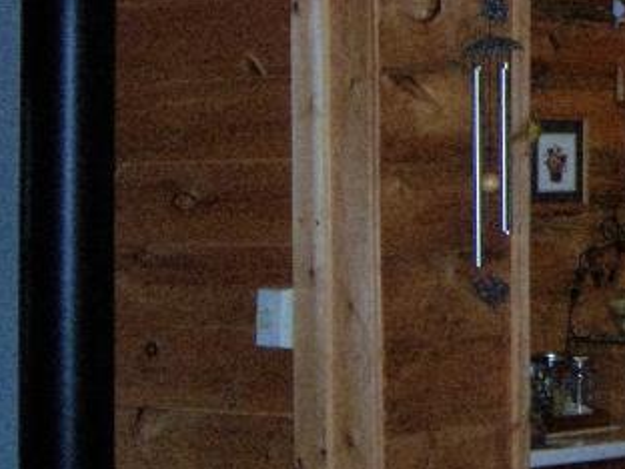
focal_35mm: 118
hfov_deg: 15.6
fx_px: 2131
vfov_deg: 12.2
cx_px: 893
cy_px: -131
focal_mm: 7.5
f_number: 2.8
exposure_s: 1/60
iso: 160
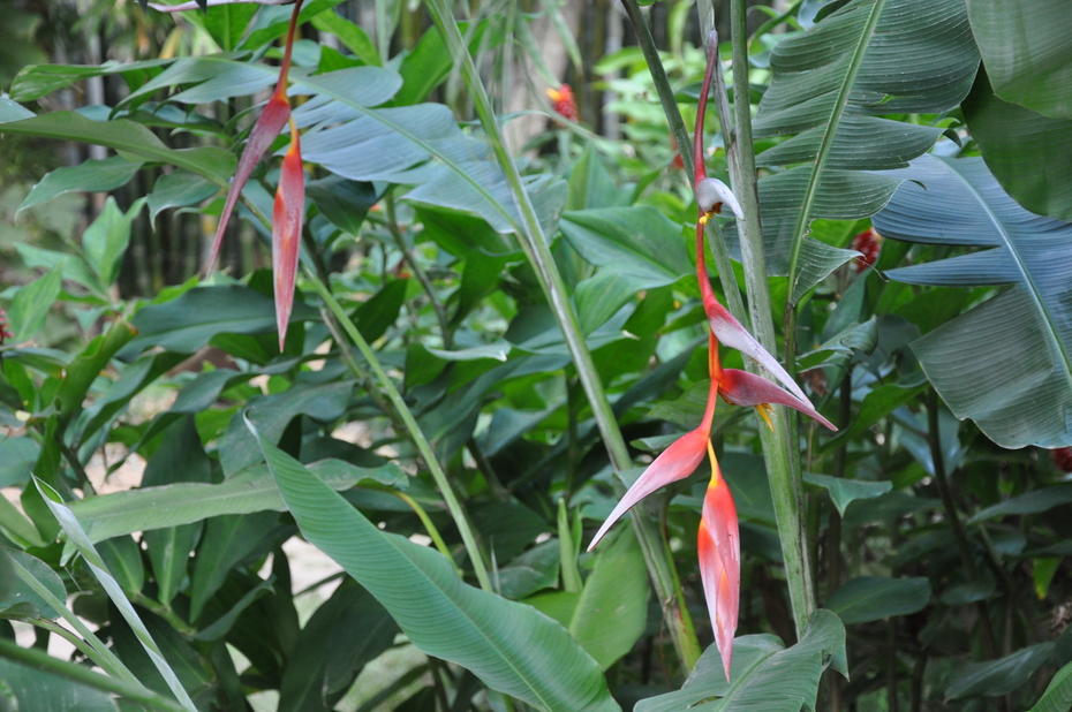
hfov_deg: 20.6
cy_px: 356
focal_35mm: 99
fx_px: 2945
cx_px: 536
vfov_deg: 13.8
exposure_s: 1/125
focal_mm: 66
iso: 1100
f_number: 5.3
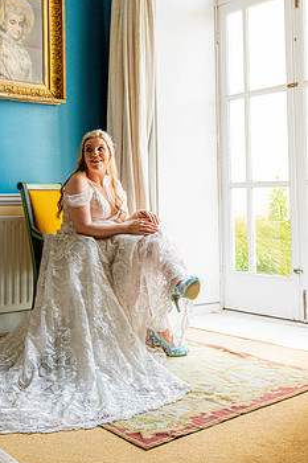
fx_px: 578
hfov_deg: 29.7
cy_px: 180
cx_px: 111
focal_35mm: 45
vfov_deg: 43.4
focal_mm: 35
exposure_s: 1/160
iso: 1000
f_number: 7.1
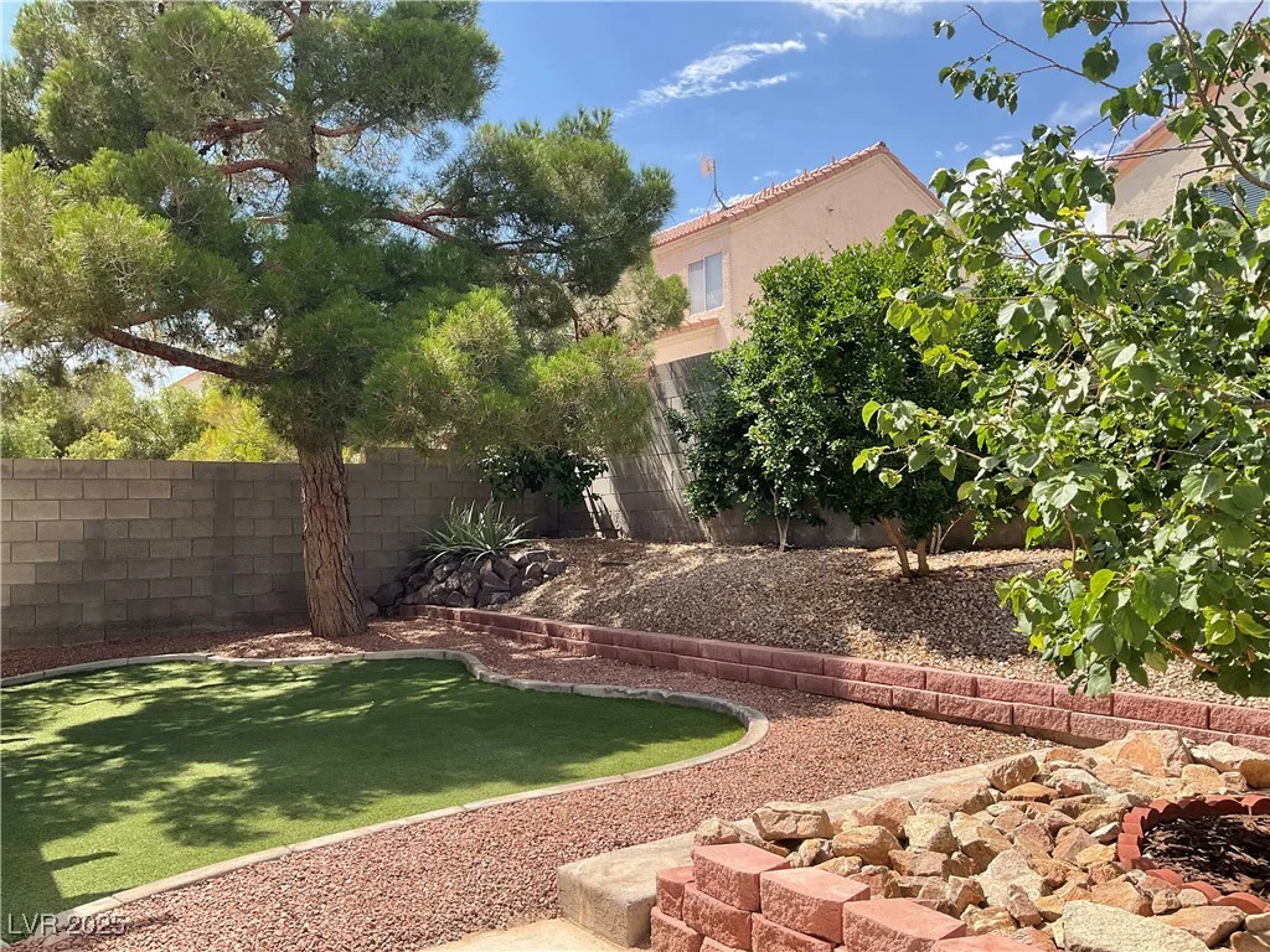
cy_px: 476
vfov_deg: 48.2
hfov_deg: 61.7
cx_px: 635
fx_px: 1064
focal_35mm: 29
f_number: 1.8
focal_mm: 3
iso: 16
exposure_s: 1/1121
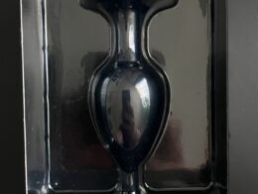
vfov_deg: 33.6
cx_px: 151
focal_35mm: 43
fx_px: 320
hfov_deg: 43.7
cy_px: 91
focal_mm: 3.99
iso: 320
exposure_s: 1/60
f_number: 1.8
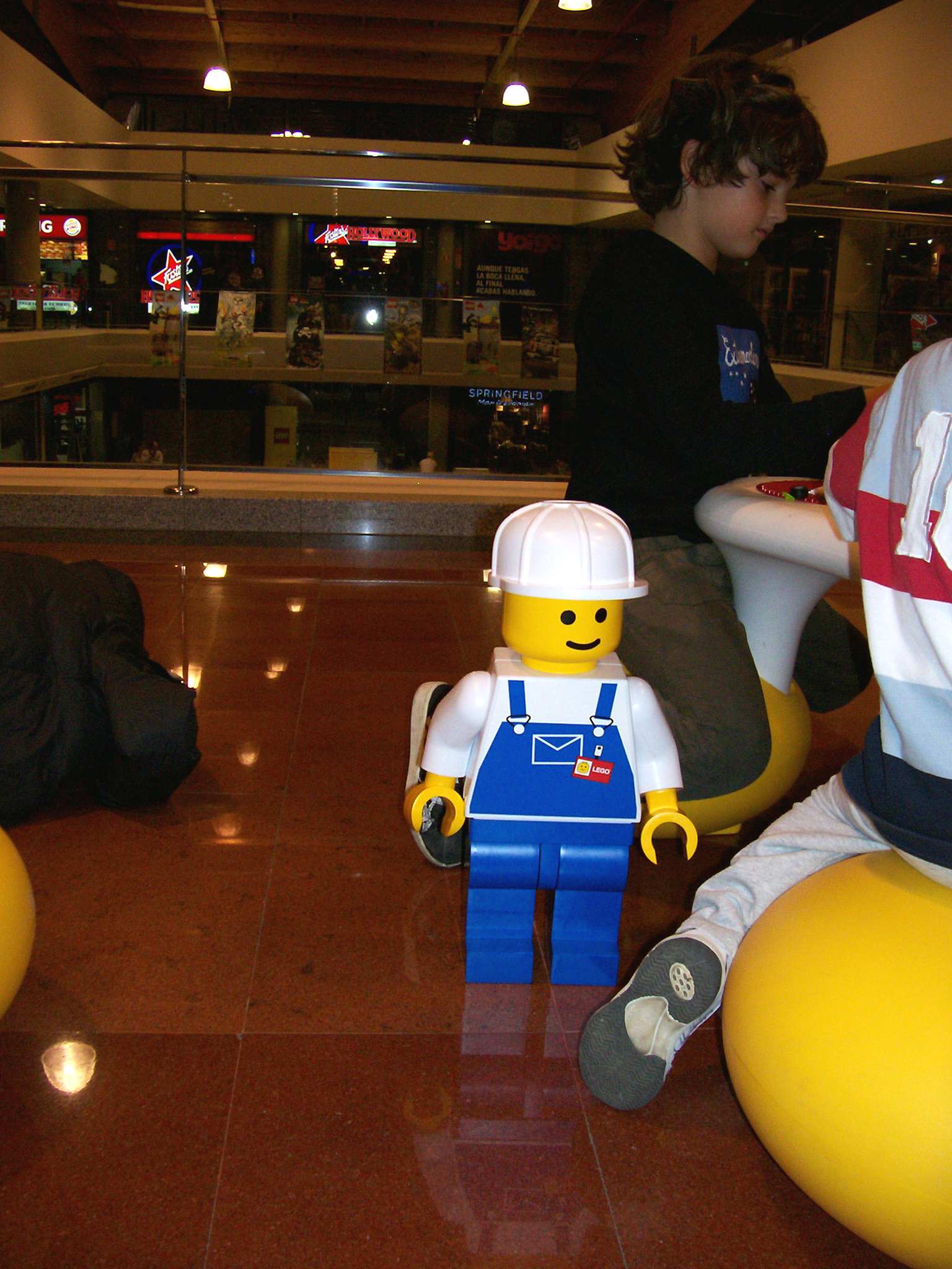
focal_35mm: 34
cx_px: 476
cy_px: 634
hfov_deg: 41.8
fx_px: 1247
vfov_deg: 54.0
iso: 140
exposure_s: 1/112
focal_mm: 5.6
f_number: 2.7
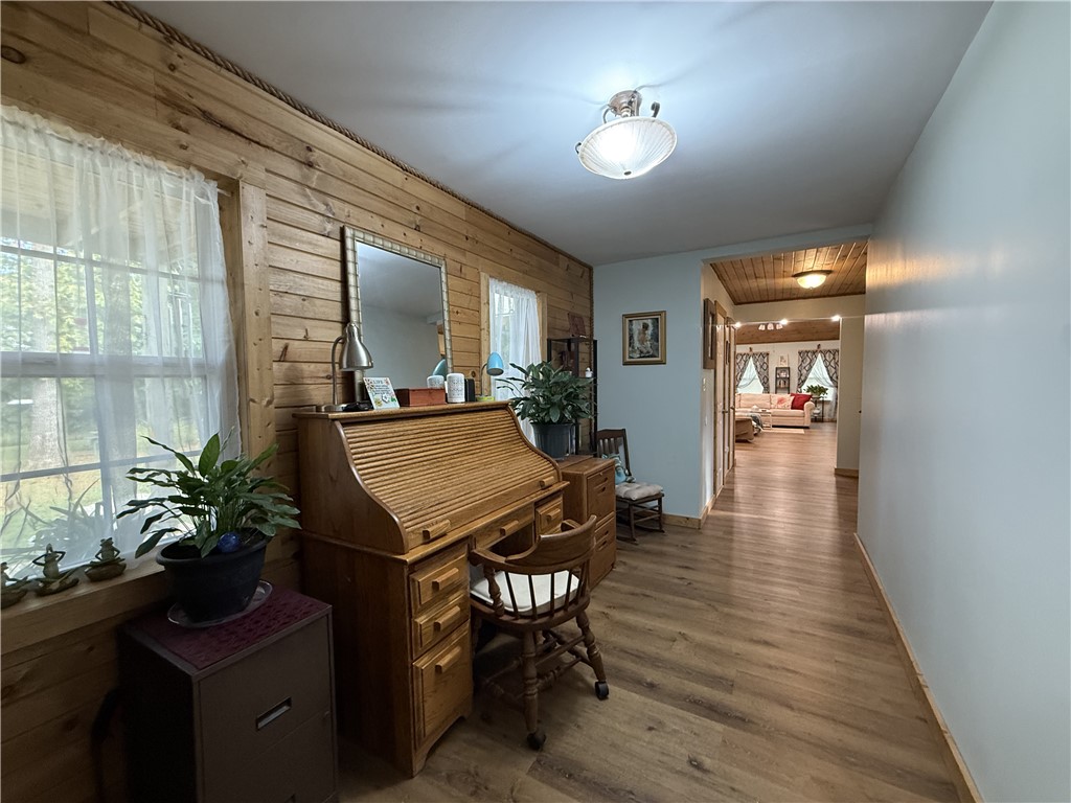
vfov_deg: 85.7
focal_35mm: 14
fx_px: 433
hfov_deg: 102.1
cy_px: 402
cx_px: 536
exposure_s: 1/60
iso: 400
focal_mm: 2.22
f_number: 2.2
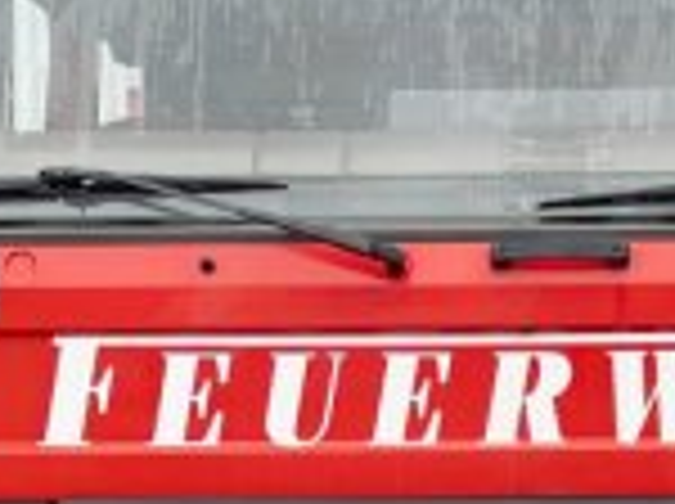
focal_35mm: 111
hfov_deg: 17.5
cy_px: 459
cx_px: 576
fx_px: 2161
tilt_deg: +0.2
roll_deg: +1.5
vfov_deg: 13.2
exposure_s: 1/222
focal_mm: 5.7
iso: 40
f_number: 1.5
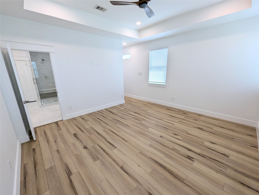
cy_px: 98
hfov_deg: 106.1
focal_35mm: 13
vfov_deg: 90.1
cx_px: 130
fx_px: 97
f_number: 2.2
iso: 46
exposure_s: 1/95.8
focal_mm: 1.95
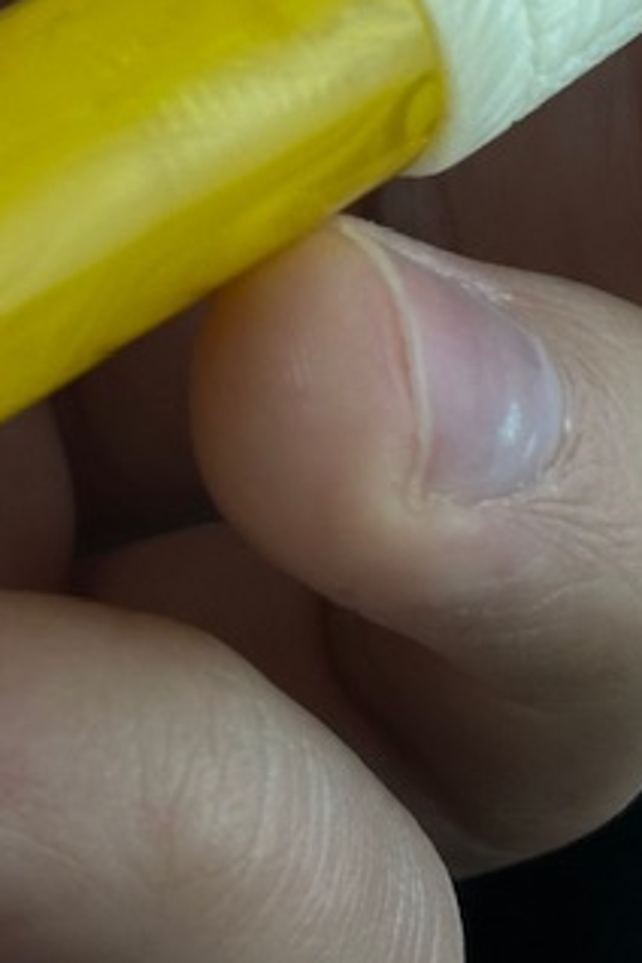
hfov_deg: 6.8
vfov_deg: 10.1
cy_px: -27
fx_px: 5376
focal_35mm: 201
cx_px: -24
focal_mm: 6.86
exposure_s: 1/694
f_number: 1.78
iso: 64
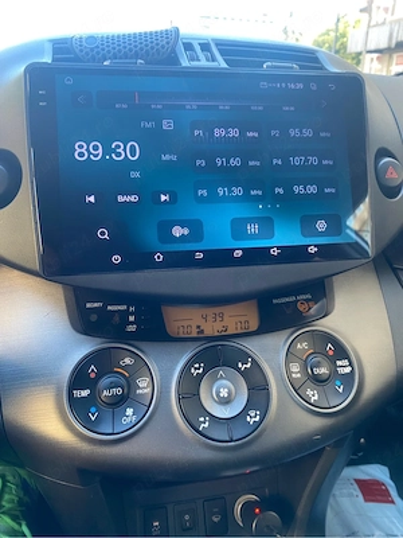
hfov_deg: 53.1
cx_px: 202
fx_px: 404
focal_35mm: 26
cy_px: 269
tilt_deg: -21.9
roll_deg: +0.4
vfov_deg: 67.3
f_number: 1.8
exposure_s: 1/66
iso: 125
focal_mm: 4.25
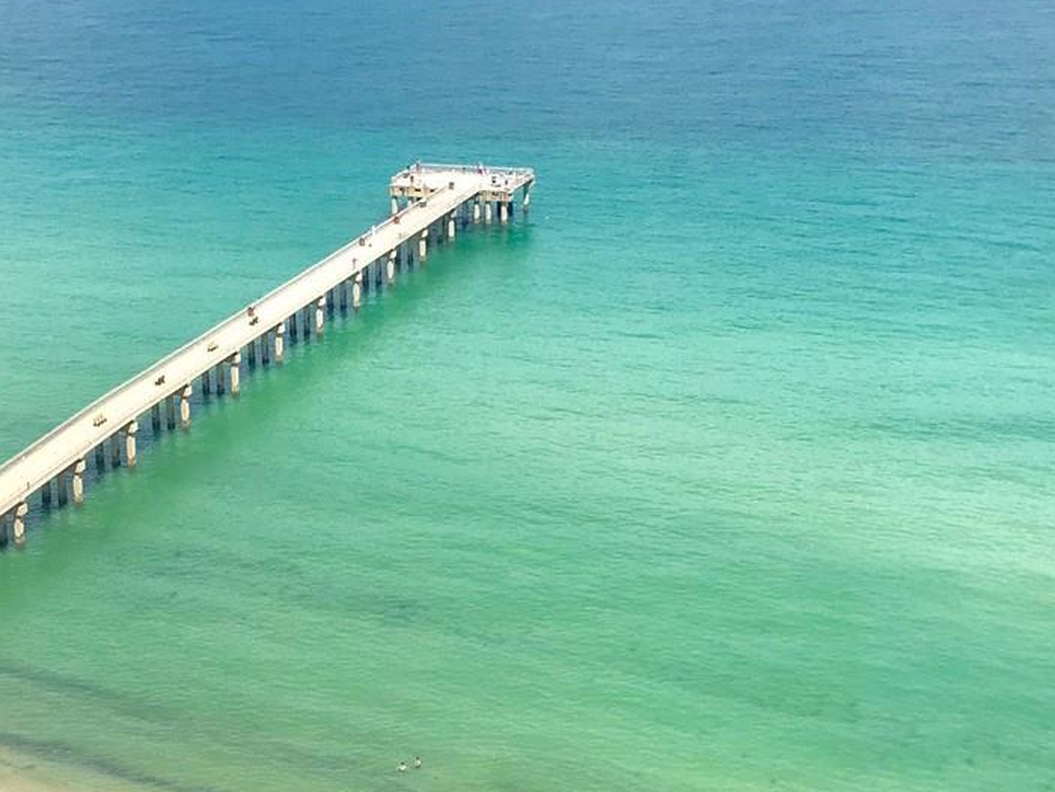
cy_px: 382
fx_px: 1951
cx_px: 336
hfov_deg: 30.0
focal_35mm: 64
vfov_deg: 22.9
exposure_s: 1/1880
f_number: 1.8
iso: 20
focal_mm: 3.99
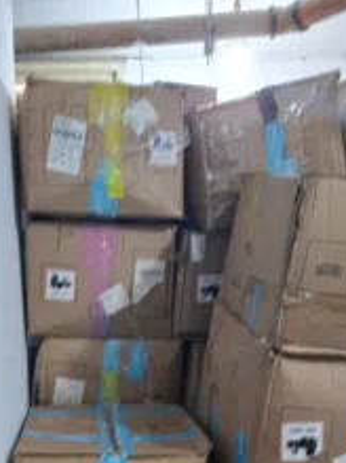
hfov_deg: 34.0
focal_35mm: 42
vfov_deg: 42.3
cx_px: 116
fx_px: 560
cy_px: 387
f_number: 1.8
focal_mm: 5.54
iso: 250
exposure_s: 1/33
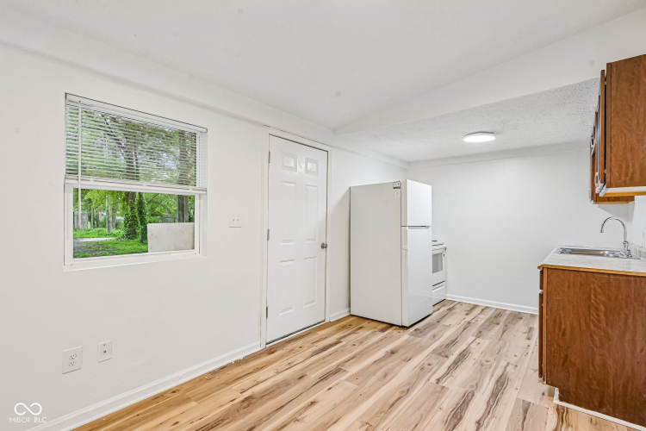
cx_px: 323
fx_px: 287
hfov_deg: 96.7
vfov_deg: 73.7
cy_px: 216
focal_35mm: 16
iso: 400
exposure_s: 1/15
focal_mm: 16
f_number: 8
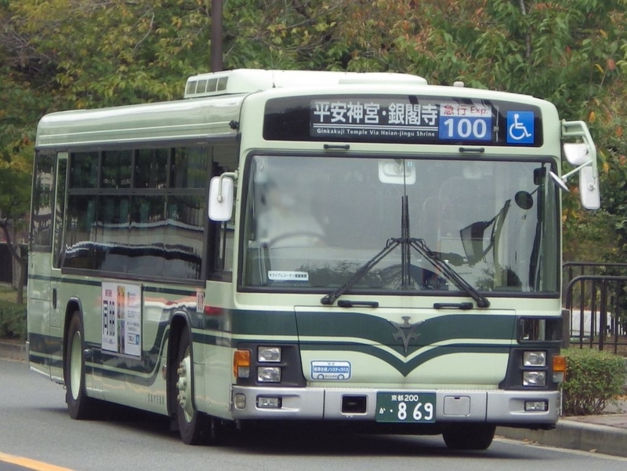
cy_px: 236
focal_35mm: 133
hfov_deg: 14.8
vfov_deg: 11.1
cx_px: 314
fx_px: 2409
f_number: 5
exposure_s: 1/200
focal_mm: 23.8
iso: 100
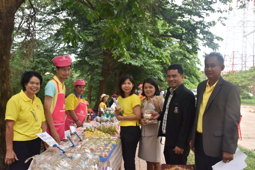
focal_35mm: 39
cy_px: 85
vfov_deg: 34.2
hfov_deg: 49.6
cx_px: 128
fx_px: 276
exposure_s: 1/400
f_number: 10
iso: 640
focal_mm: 26
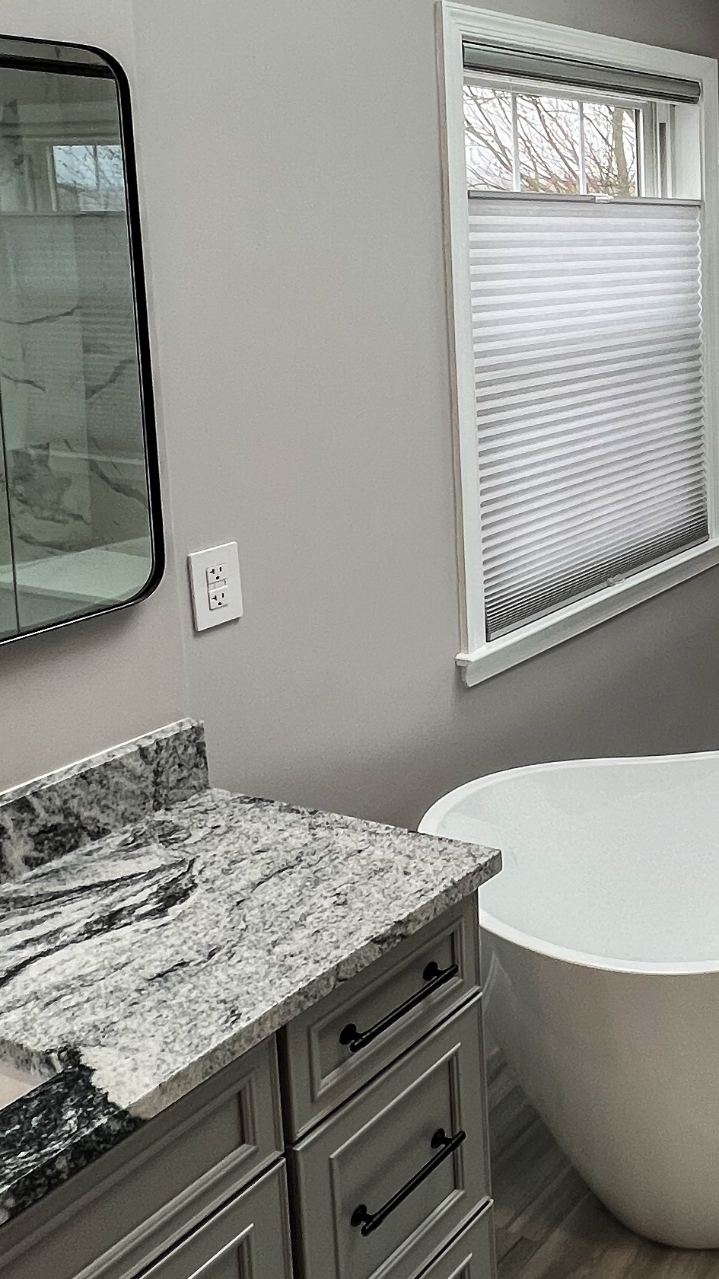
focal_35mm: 34
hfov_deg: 27.8
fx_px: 1152
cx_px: 971
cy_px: 355
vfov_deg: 55.8
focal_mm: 1.57
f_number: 1.8
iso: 32
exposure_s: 1/135
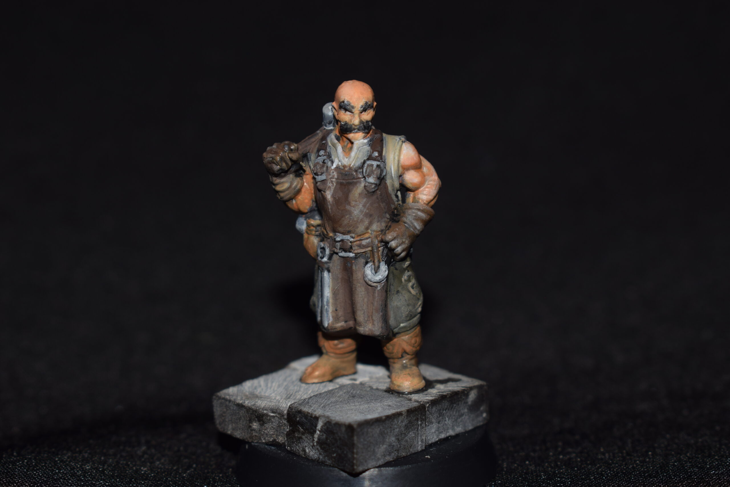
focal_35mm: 82
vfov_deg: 16.6
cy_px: 244
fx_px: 1673
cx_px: 365
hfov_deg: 24.6
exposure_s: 1/60
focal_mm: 55
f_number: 8
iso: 100
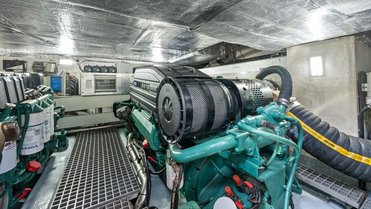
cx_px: 185
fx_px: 148
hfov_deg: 103.0
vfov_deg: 69.8
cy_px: 84
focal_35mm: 15
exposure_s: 1/10
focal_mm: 14
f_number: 5.6
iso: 1250
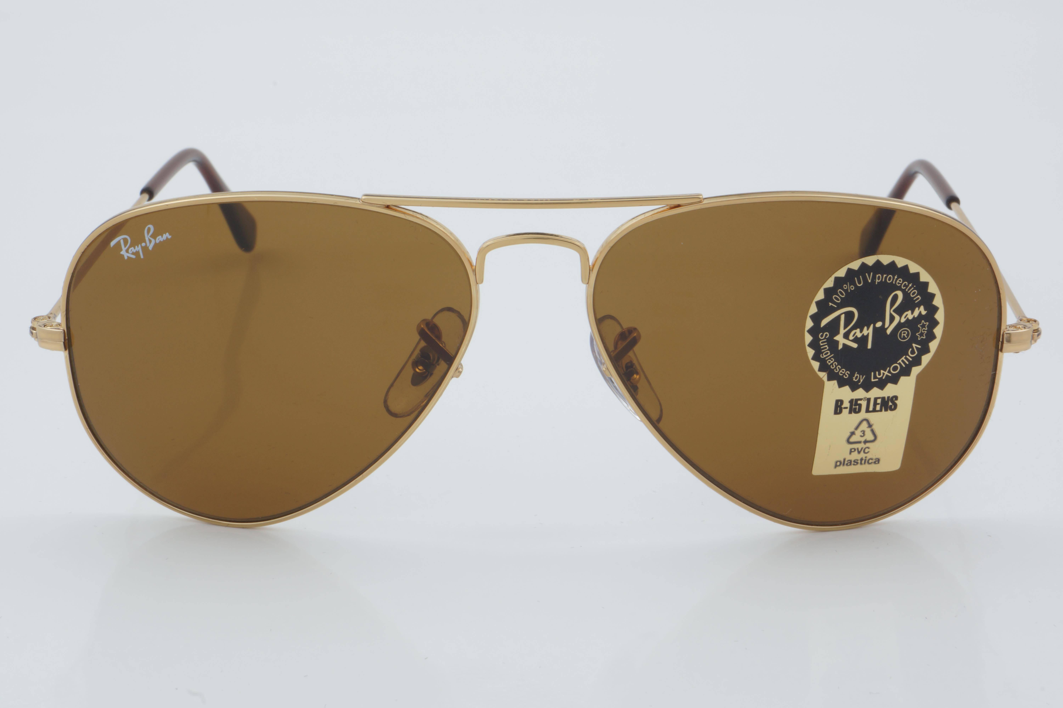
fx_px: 2436
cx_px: 532
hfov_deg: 24.6
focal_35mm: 82
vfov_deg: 16.6
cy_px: 354
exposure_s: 1/4
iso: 100
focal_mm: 55
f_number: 32
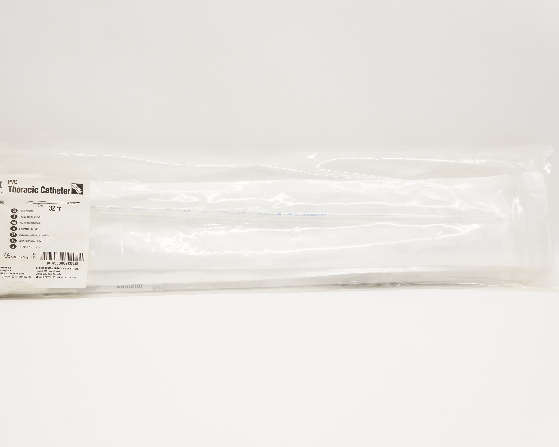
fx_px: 704
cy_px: 223
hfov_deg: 43.2
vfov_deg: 35.2
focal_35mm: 43
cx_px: 236
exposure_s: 1/400
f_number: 5
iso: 1600
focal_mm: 25
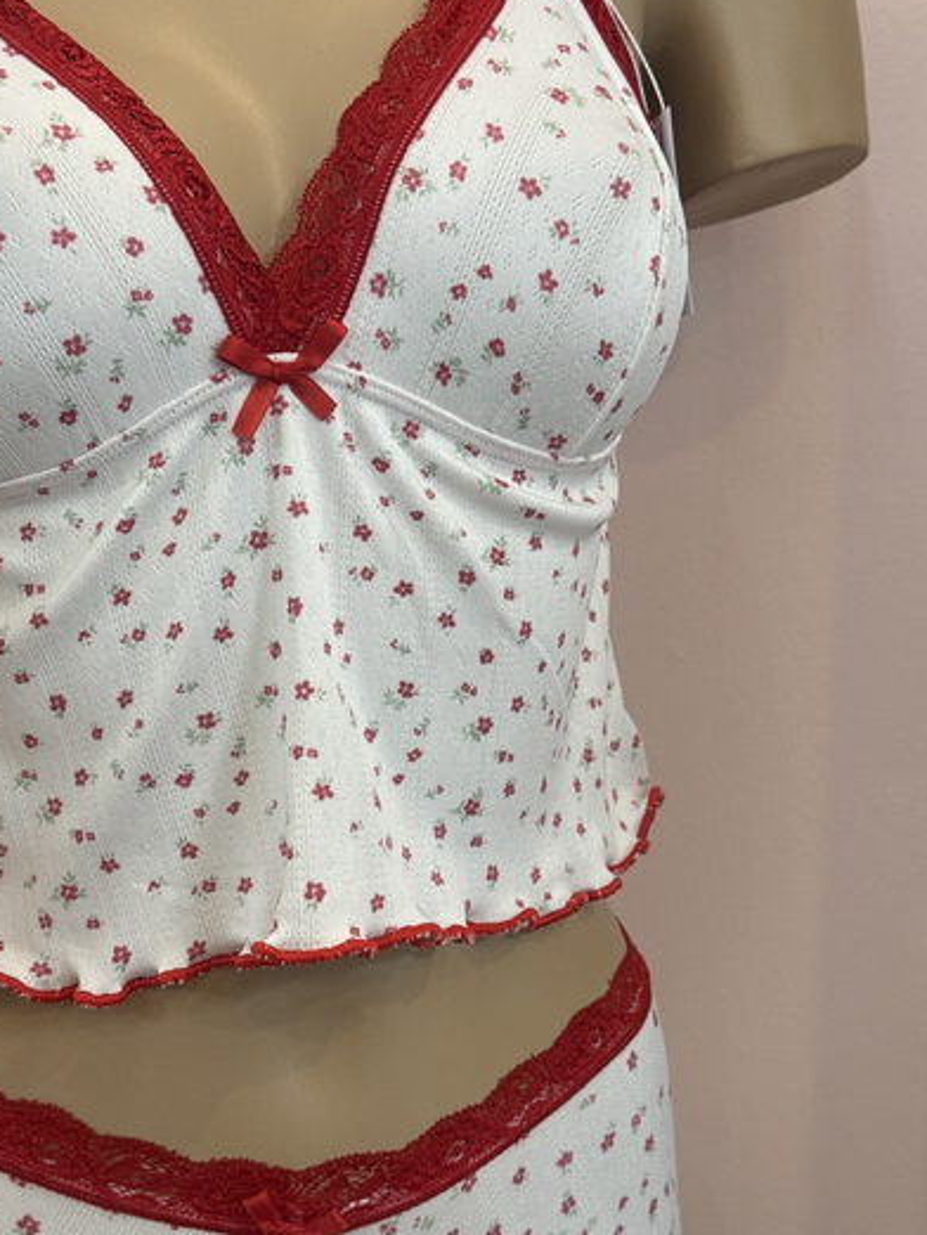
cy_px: 616
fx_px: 1748
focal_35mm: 49
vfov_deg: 38.9
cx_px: 456
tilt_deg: -7.1
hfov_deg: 29.7
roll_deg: +2.0
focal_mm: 6.76
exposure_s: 1/50
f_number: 1.78
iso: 64
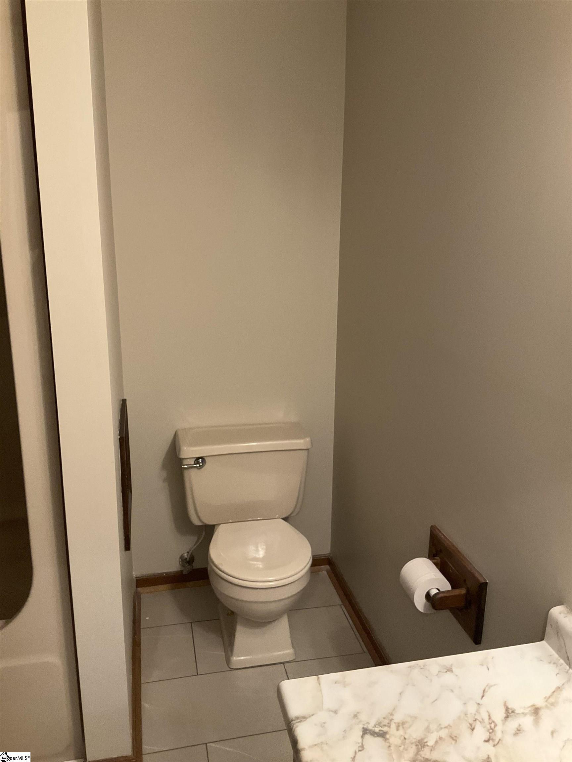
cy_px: 381
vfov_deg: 61.7
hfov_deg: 48.2
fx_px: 639
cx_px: 286
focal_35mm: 29
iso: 250
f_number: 1.8
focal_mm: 3
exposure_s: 1/40
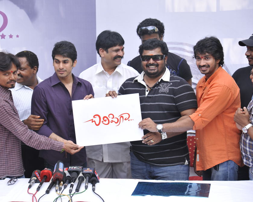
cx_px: 106
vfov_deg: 15.9
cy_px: 100
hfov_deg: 19.7
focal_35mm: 97
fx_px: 726
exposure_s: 1/160
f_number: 5
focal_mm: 85
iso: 250
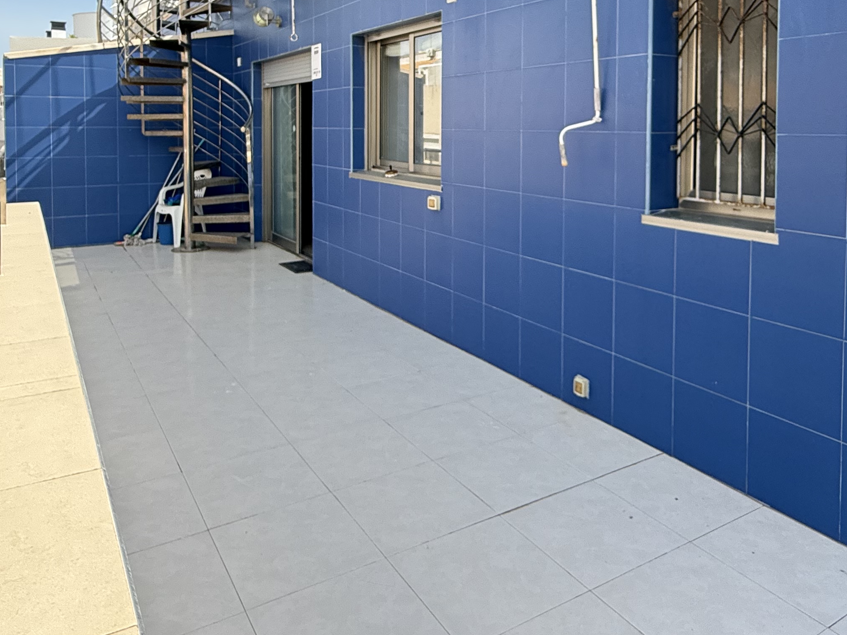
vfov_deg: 47.5
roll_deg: -0.9
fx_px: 685
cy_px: 145
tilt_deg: -1.1
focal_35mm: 28
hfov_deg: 63.4
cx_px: 436
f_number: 2.2
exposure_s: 1/631
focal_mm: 2.22
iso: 64
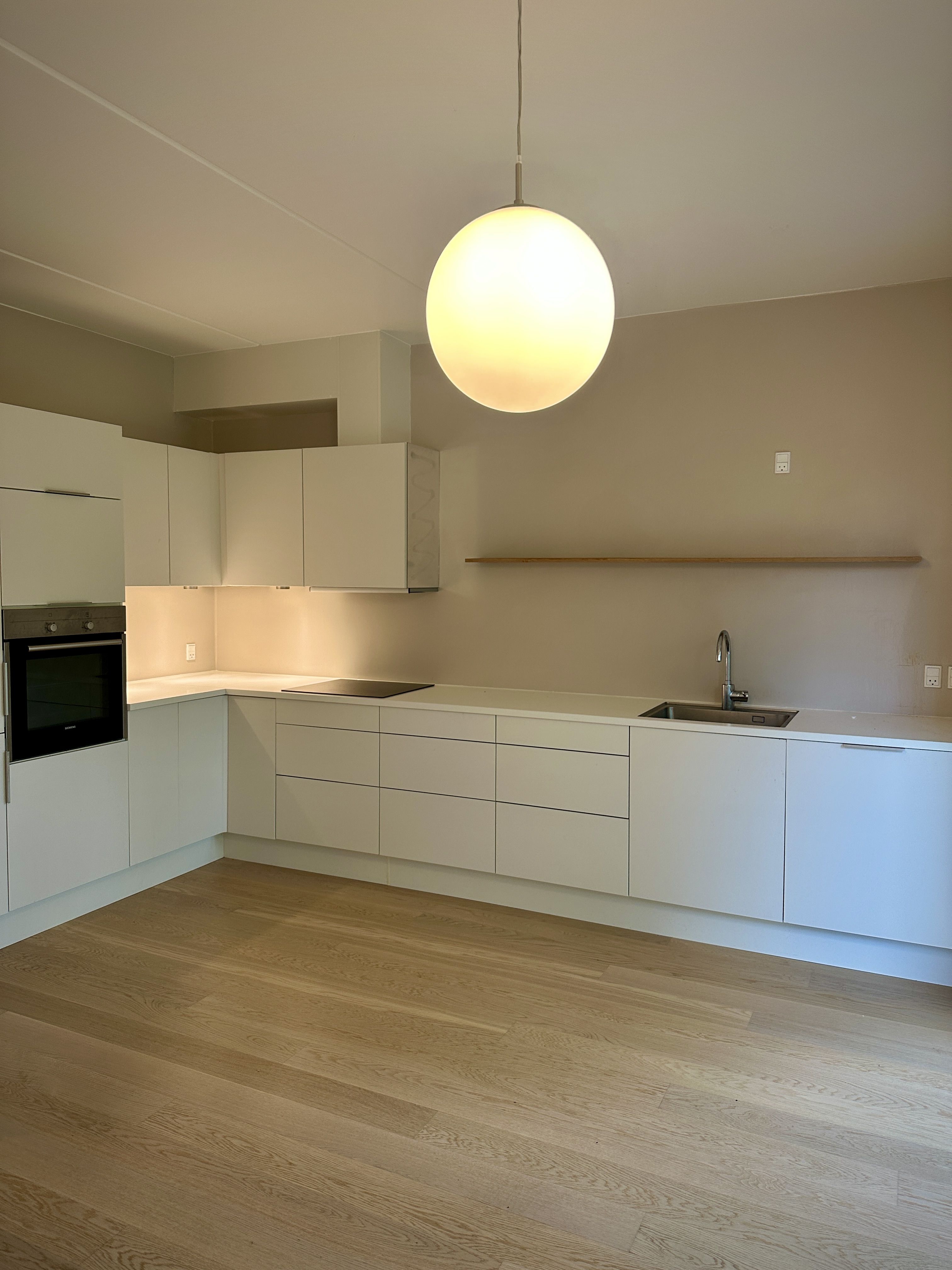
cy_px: 635
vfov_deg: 71.6
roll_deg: -1.3
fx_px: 880
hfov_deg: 56.8
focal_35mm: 24
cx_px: 476
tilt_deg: -2.7
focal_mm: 6.86
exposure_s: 1/50
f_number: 1.78
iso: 125
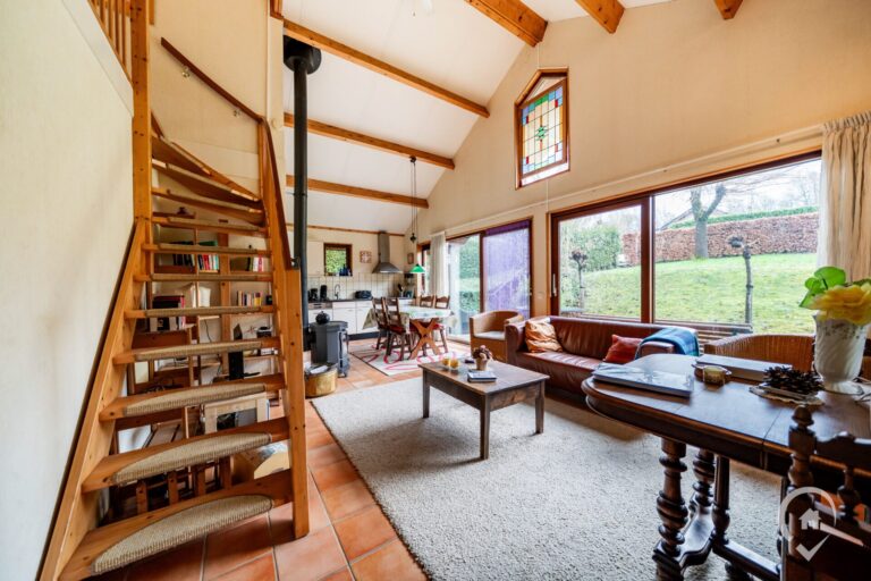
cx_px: 436
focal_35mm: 12
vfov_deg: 90.0
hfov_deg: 112.6
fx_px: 290
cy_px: 290
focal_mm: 12
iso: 800
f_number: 4
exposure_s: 1/125
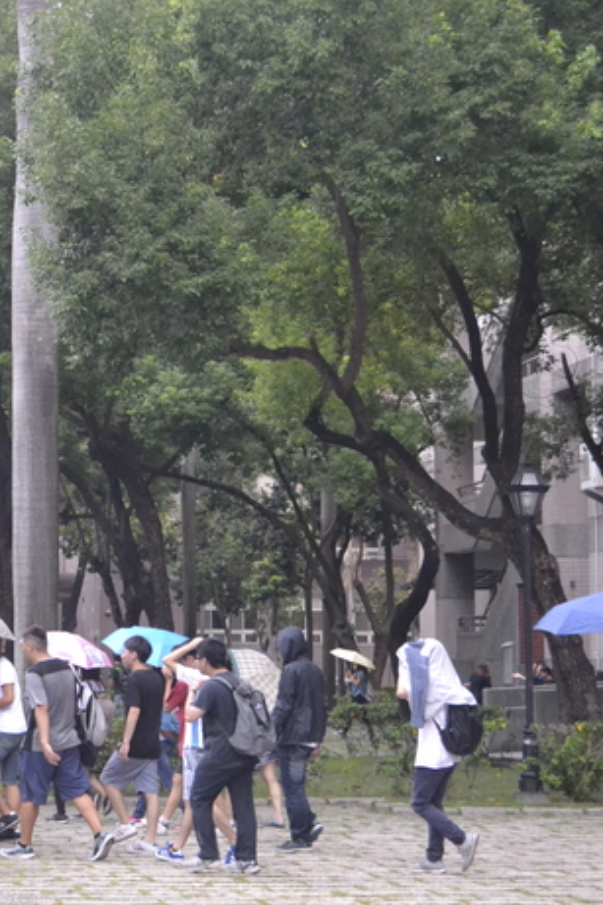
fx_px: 2005
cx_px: 8
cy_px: 456
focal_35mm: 80
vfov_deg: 25.4
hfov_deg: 16.8
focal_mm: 35
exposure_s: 1/160
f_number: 5.6
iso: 3200
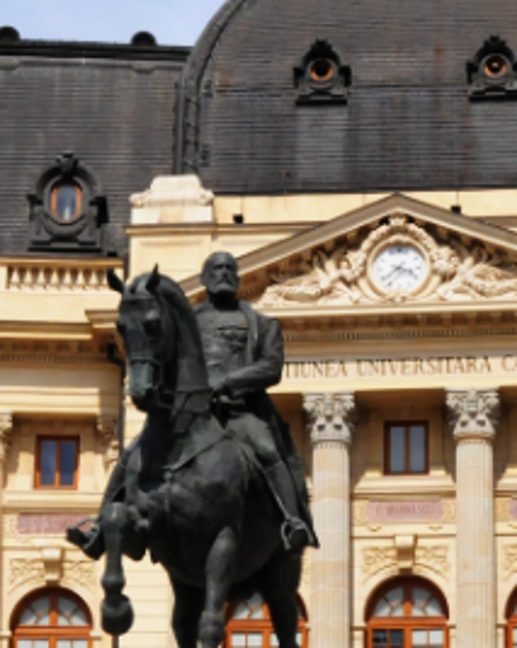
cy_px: 459
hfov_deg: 13.1
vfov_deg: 16.5
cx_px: 485
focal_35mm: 116
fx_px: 2222
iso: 1000
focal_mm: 22
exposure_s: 1/4000
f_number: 10
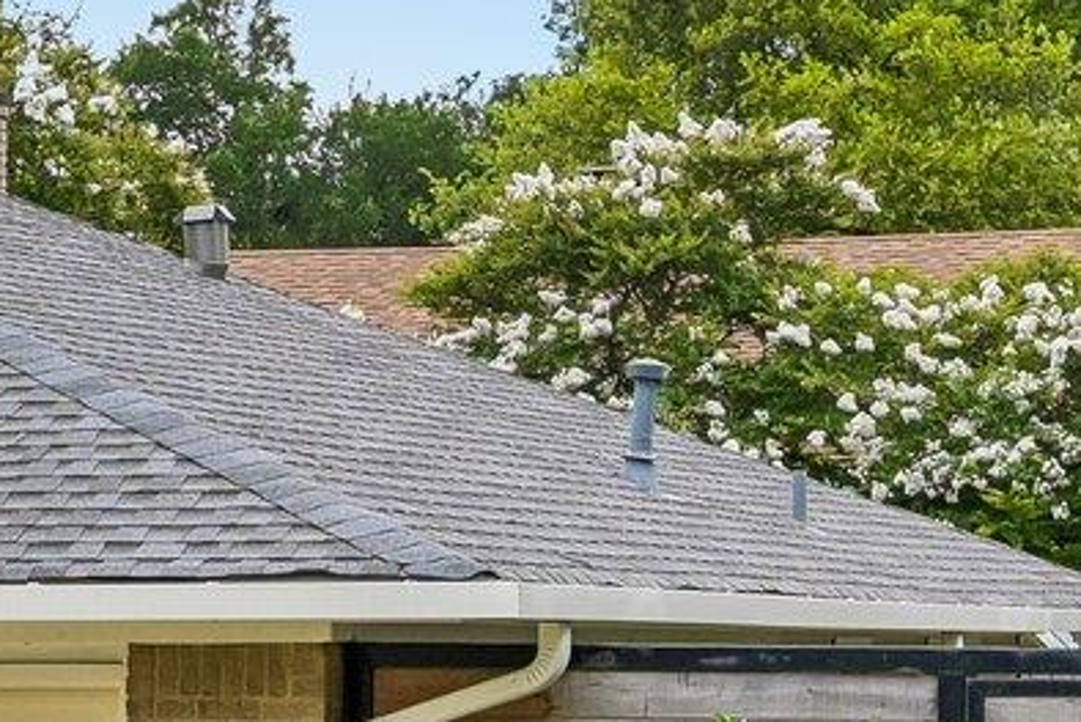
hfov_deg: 10.3
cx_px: -875
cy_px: 625
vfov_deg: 7.3
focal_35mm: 187
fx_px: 5617
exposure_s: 1/350
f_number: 6.7
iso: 100
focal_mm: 24
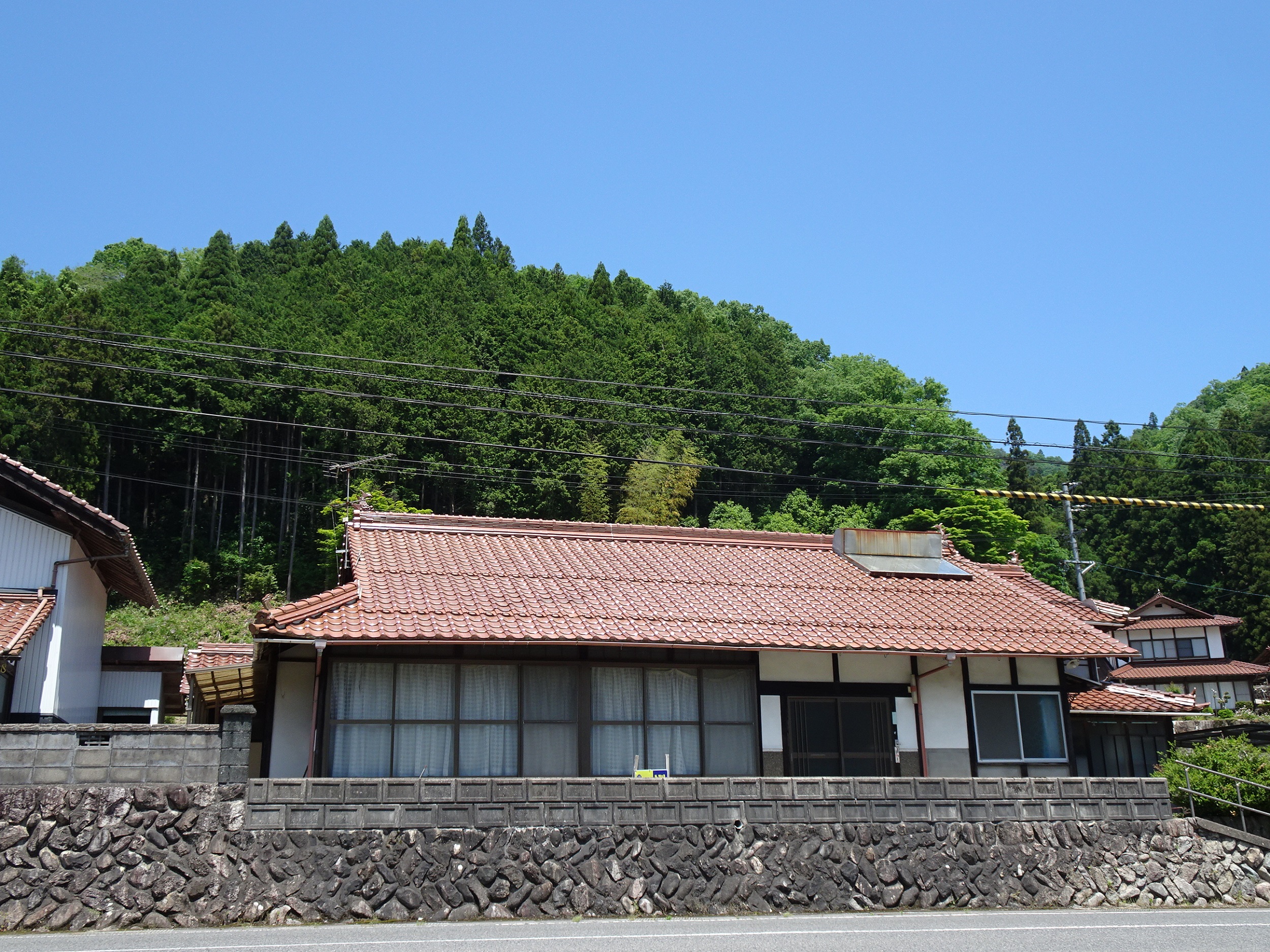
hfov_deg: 56.8
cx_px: 635
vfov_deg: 44.2
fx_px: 1174
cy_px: 476
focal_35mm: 32
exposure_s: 1/500
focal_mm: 5.43
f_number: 4
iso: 80
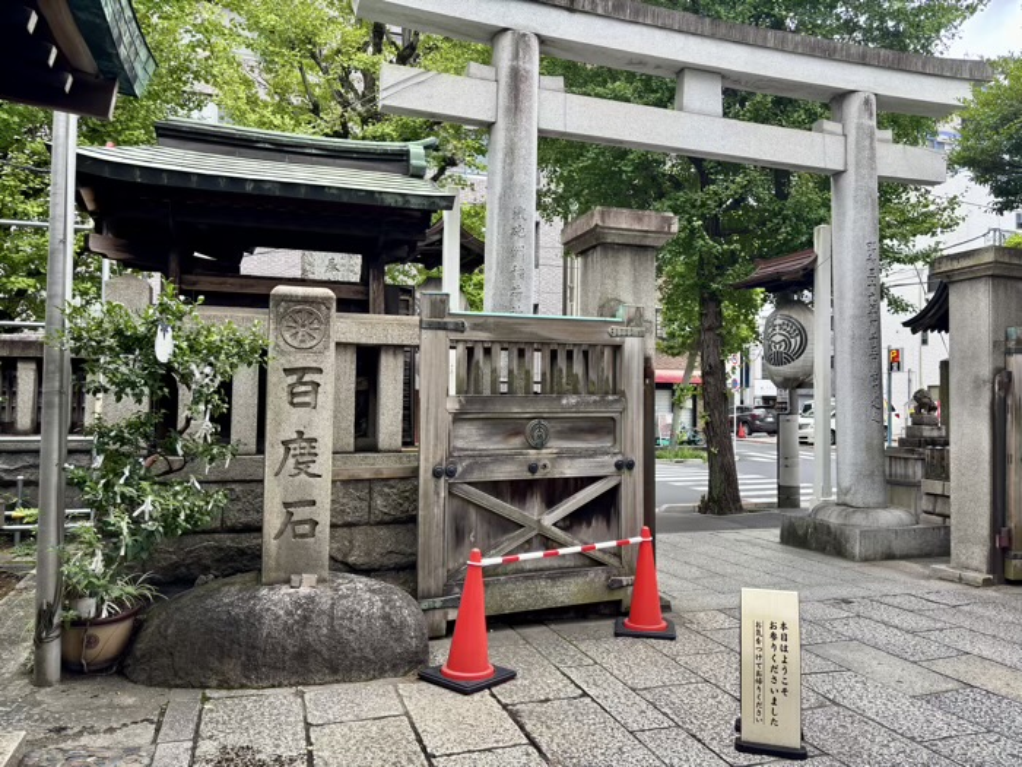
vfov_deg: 53.1
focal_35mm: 26
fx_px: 768
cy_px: 384
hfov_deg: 67.3
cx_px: 511
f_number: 1.6
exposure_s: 1/343
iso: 50
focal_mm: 5.96
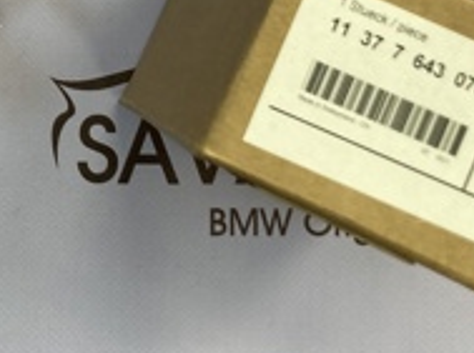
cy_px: -34
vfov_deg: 15.1
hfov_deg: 19.9
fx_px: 1298
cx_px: -20
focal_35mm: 95
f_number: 1.8
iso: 50
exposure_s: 1/50
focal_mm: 3.99
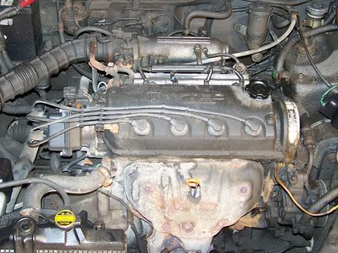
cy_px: 91
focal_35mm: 58
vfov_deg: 25.1
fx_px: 566
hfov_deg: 33.2
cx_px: 145
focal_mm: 6.3
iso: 200
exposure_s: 1/60
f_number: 2.8
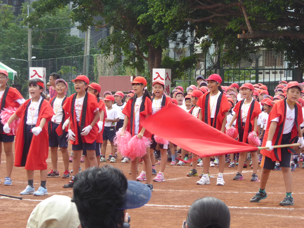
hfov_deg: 11.8
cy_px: 114
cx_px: 152
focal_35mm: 168
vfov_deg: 8.8
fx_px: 1475
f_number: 5.4
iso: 200
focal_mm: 27.1
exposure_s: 1/200
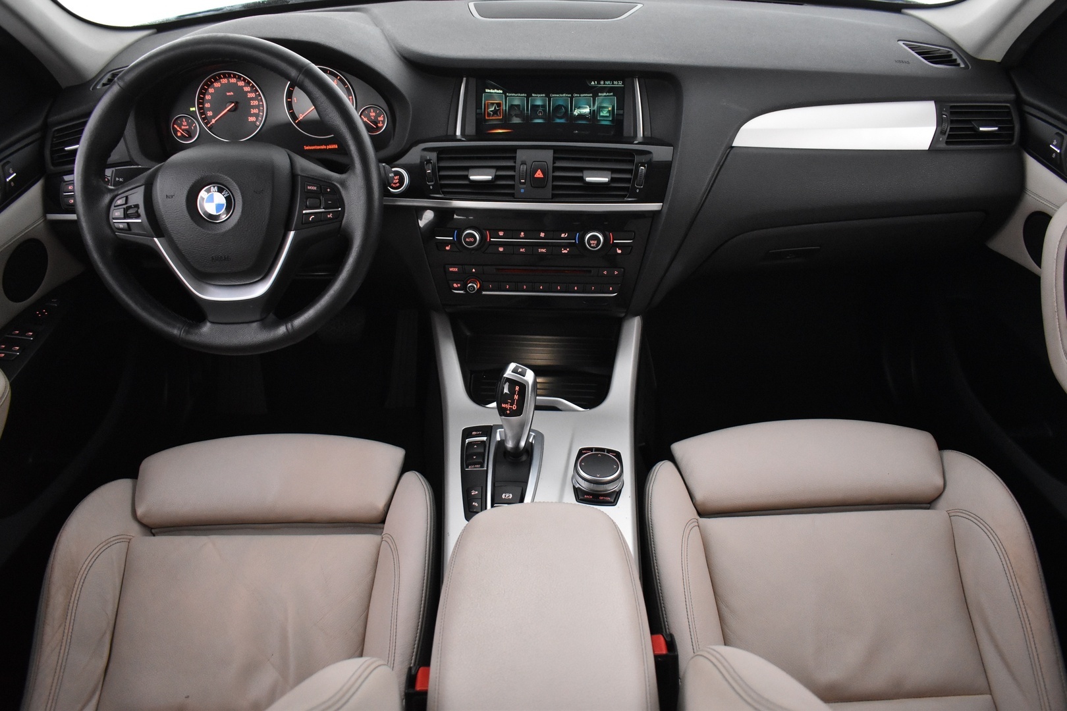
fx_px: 800
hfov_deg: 67.4
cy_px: 356
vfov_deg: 47.9
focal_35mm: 27
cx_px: 534
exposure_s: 1/30
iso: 3200
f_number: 3.5
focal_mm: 18
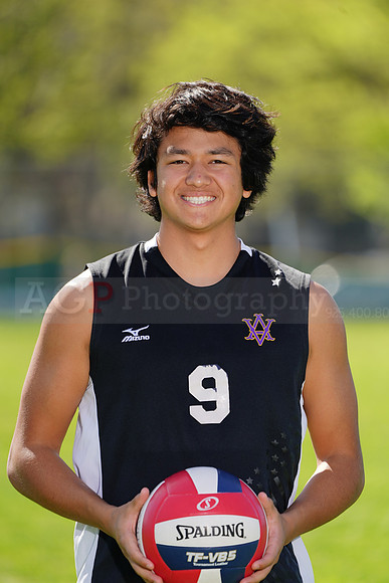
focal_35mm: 400
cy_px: 292
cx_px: 194
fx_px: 6479
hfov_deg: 3.4
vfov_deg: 5.2
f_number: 6.3
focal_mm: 400
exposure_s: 1/200
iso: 64
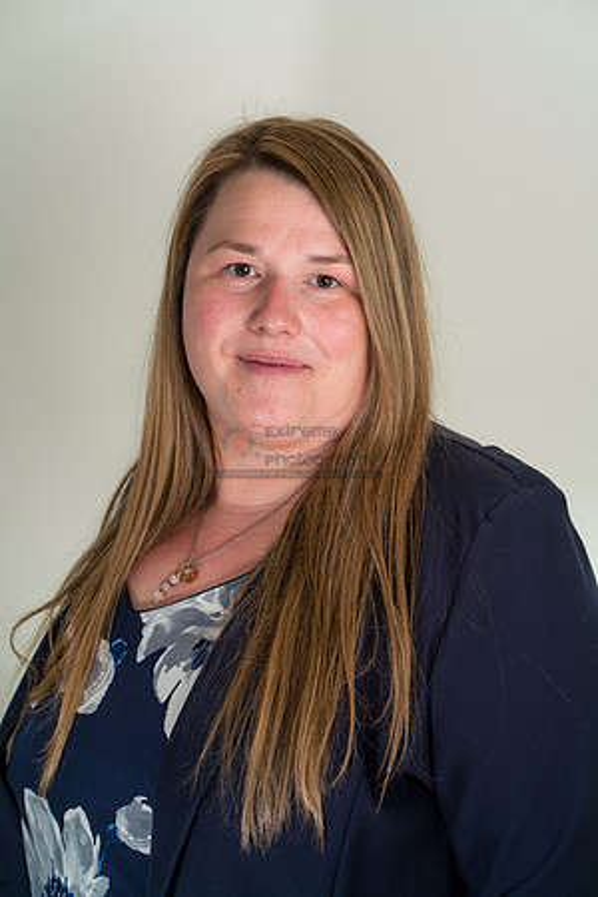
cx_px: 299
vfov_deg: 23.9
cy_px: 448
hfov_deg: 16.1
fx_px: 2118
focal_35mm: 85
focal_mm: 85
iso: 250
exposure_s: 1/500
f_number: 7.1
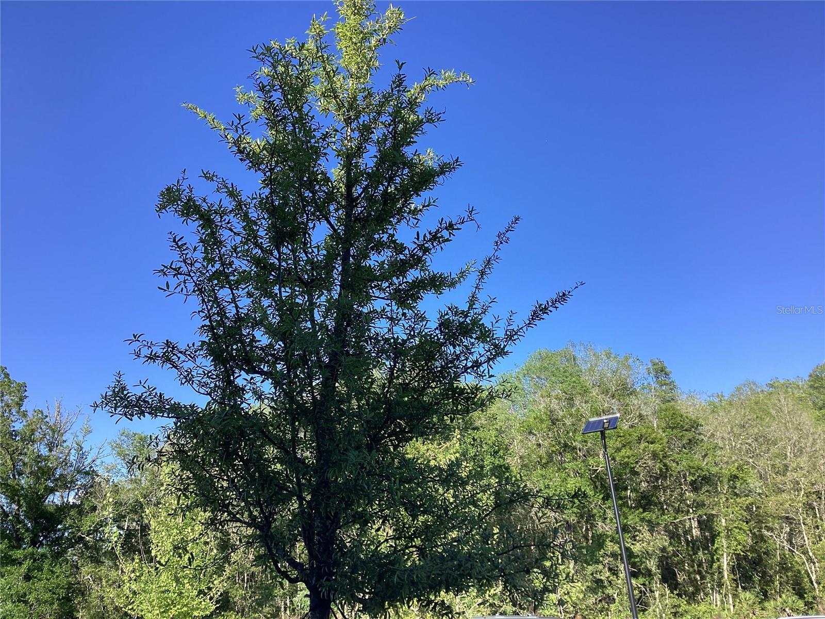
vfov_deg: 45.4
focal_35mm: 31
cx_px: 412
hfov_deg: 58.4
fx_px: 739
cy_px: 310
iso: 25
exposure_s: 1/721
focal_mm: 3.3
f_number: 2.4
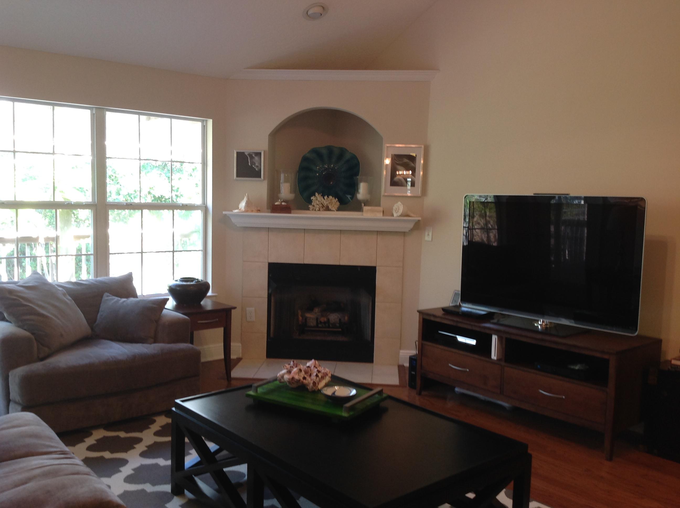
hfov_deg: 52.7
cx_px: 340
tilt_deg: -5.2
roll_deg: -0.6
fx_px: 687
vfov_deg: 40.6
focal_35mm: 35
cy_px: 254
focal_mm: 4.28
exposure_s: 1/15
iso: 64
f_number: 2.4
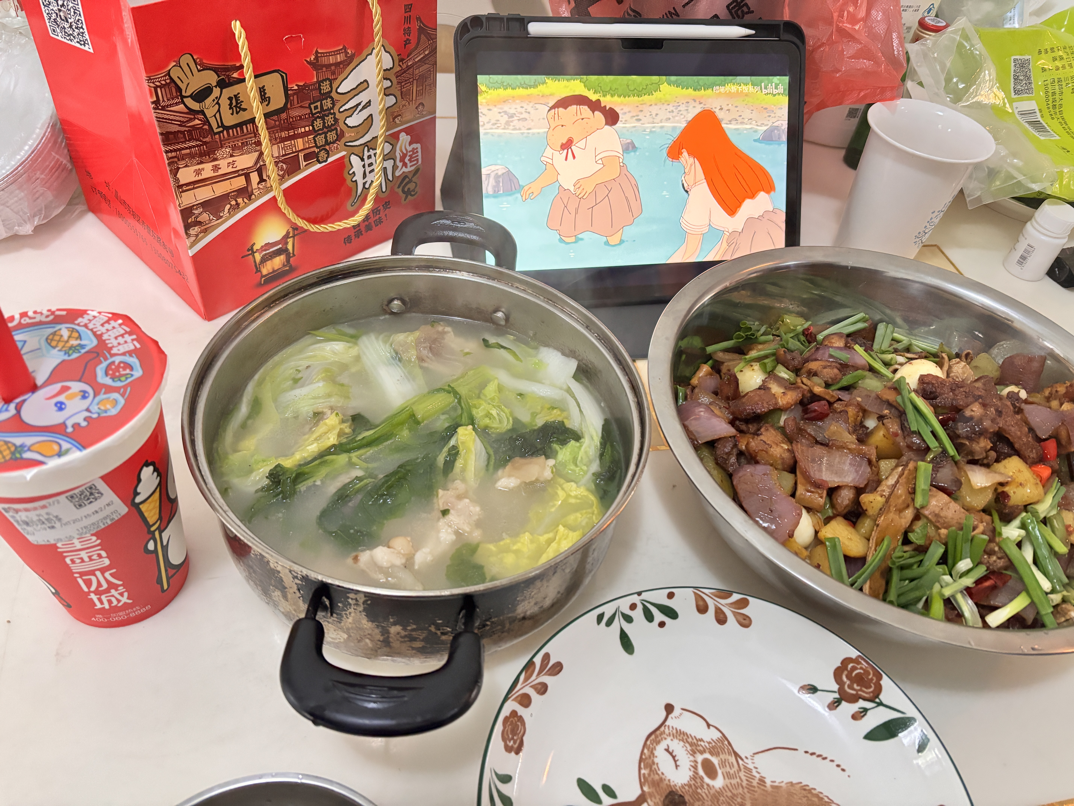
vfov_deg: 53.1
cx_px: 537
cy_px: 403
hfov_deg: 67.3
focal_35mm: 26
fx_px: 807
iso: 500
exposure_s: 1/50
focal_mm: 5.96
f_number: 1.6
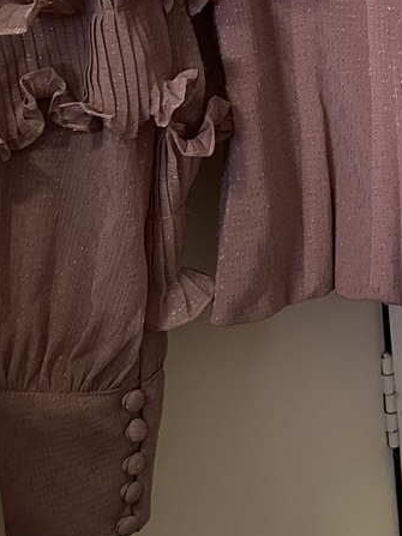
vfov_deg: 20.6
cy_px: 44
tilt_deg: -17.9
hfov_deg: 14.9
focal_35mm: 93
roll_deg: +1.7
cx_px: 581
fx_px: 1441
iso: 250
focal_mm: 5.7
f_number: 1.5
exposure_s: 1/50
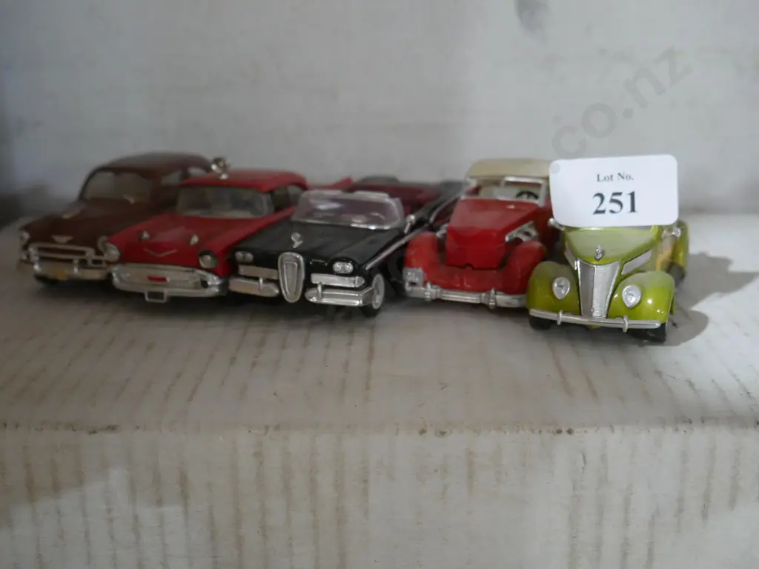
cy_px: 284
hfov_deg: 41.2
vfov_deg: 31.5
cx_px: 380
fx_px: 1009
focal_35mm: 46
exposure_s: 1/50
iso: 3200
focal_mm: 23
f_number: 5.1
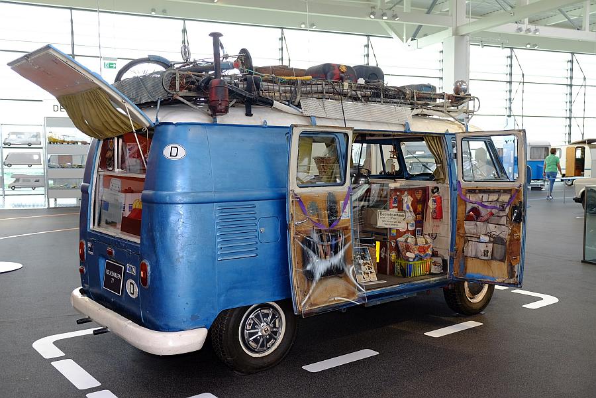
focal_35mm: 35
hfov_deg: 54.4
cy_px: 199
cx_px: 298
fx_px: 579
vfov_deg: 37.9
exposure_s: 1/105
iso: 400
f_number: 3.2
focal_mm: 23.3
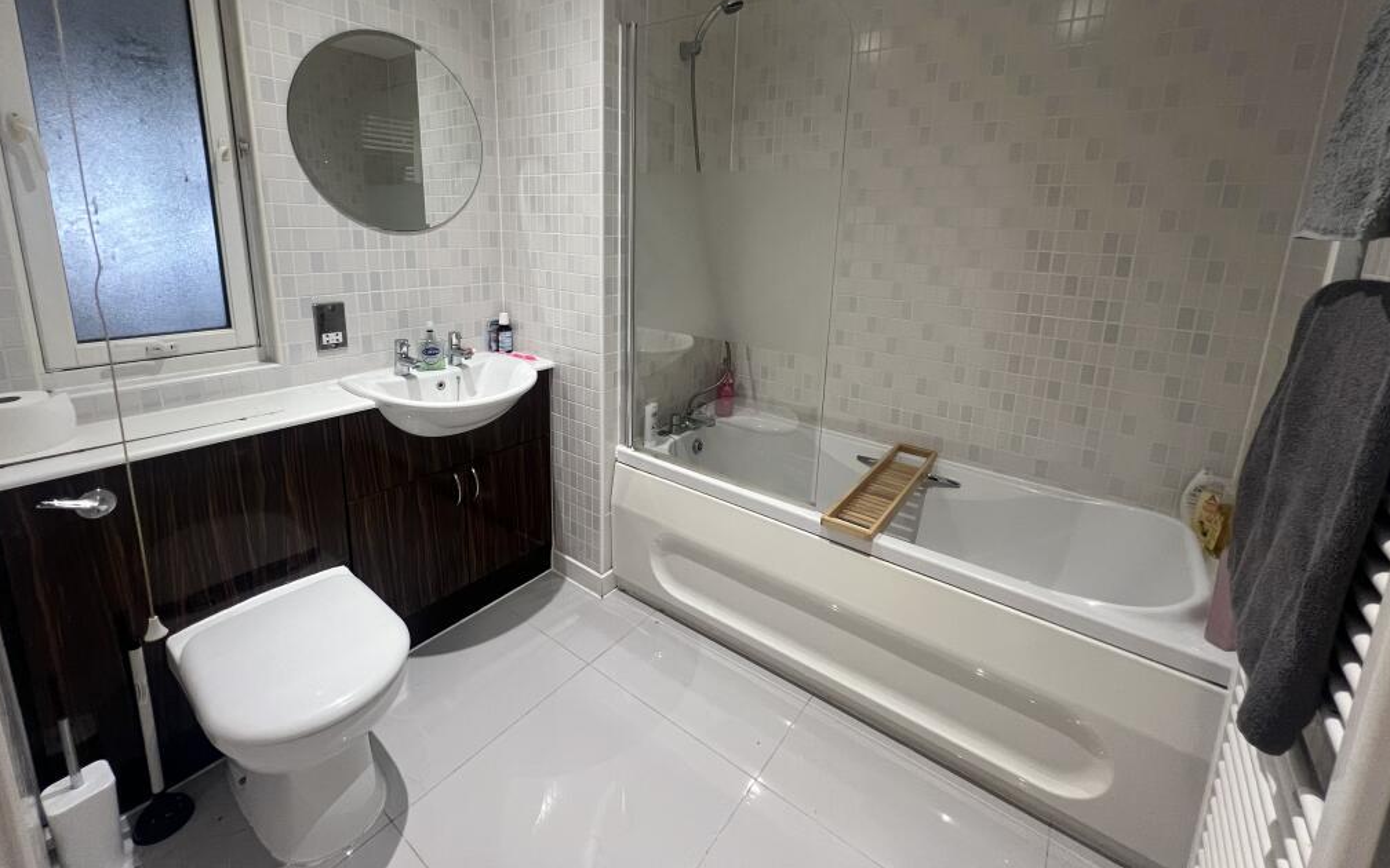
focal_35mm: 14
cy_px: 340
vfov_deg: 77.6
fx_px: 530
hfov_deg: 105.3
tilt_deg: -11.1
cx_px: 695
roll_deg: -1.6
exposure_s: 1/50
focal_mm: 1.57
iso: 200
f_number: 1.8
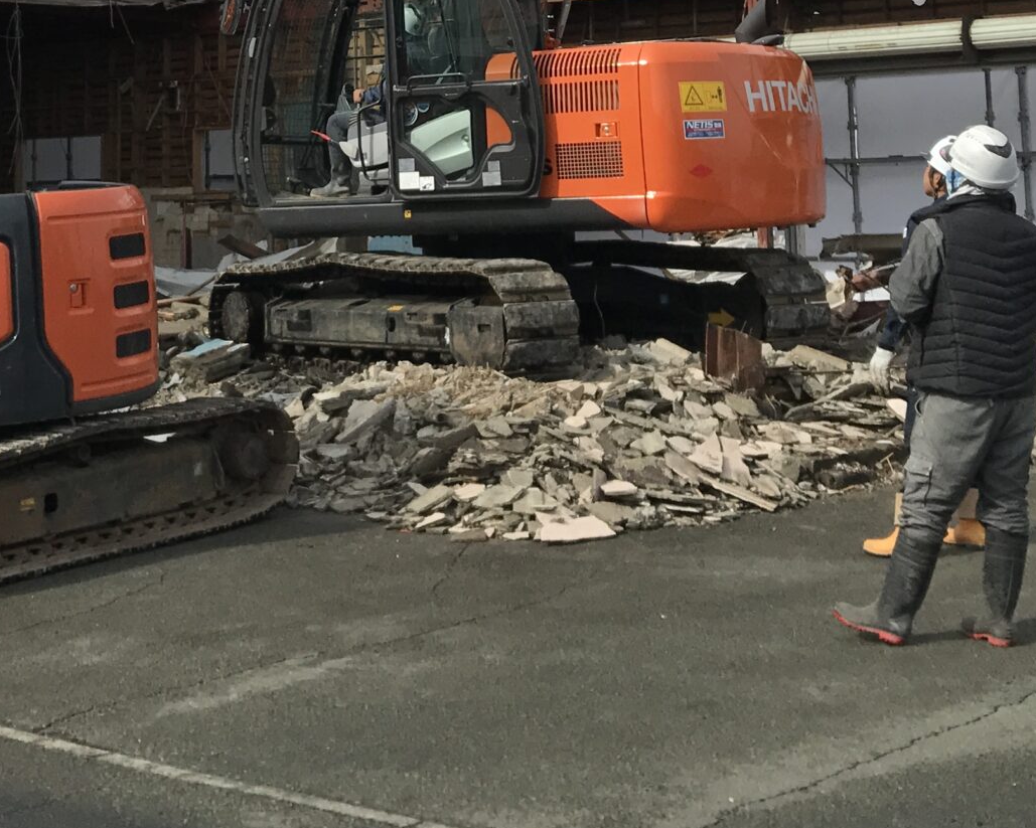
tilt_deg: +7.8
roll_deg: -0.2
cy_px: -58
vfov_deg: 21.4
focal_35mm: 68
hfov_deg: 27.8
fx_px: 2085
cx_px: 363
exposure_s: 1/3195
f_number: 1.8
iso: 20
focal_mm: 3.99
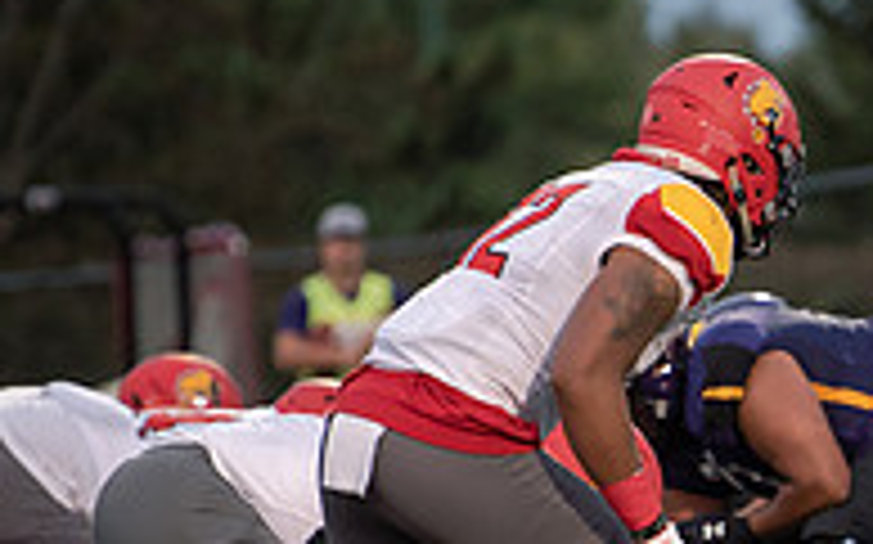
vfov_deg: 2.1
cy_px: 551
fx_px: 14529
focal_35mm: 611
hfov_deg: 3.4
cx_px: 1089
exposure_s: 1/1000
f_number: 2.8
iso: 2500
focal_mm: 200
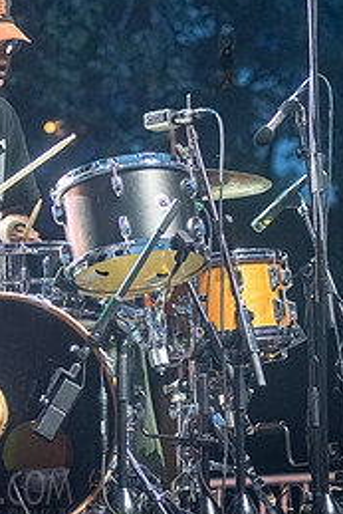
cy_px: 150
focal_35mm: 228
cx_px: -30
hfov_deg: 6.0
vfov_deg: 9.0
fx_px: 3254
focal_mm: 100
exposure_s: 1/320
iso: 5000
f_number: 3.5
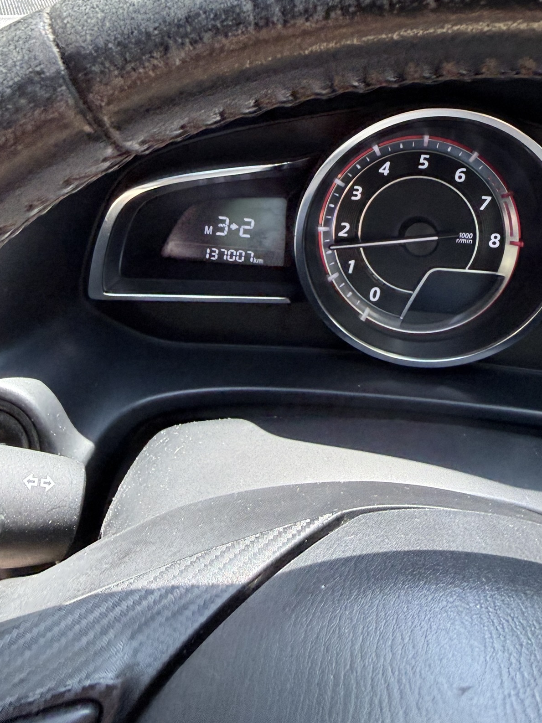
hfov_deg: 45.3
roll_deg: -3.1
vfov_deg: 57.5
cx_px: 310
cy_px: 260
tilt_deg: -25.5
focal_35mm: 31
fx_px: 647
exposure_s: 1/99
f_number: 2.2
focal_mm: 2.22
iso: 125
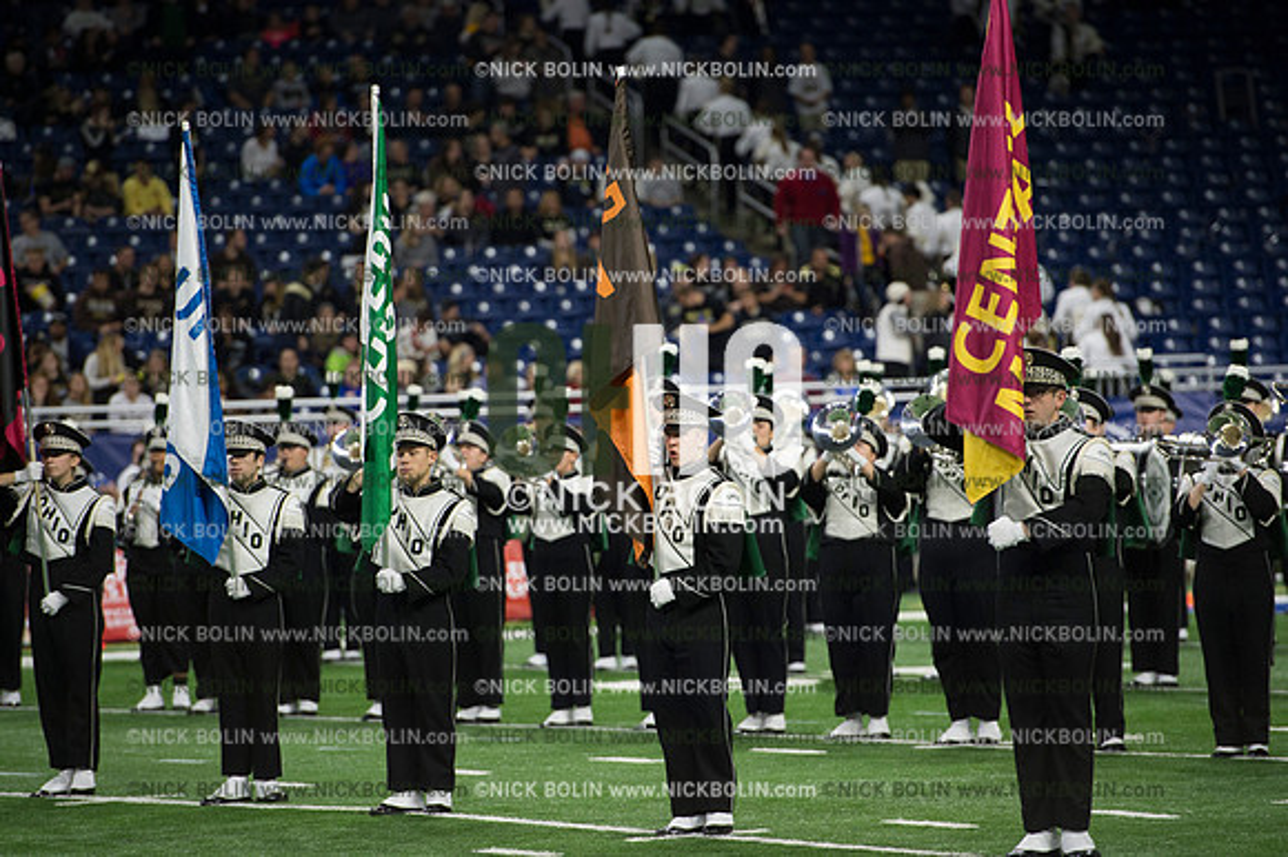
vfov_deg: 6.9
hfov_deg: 10.3
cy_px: 428
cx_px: 644
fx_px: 7151
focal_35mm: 200
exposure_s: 1/1600
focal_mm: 200
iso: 2500
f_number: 3.5
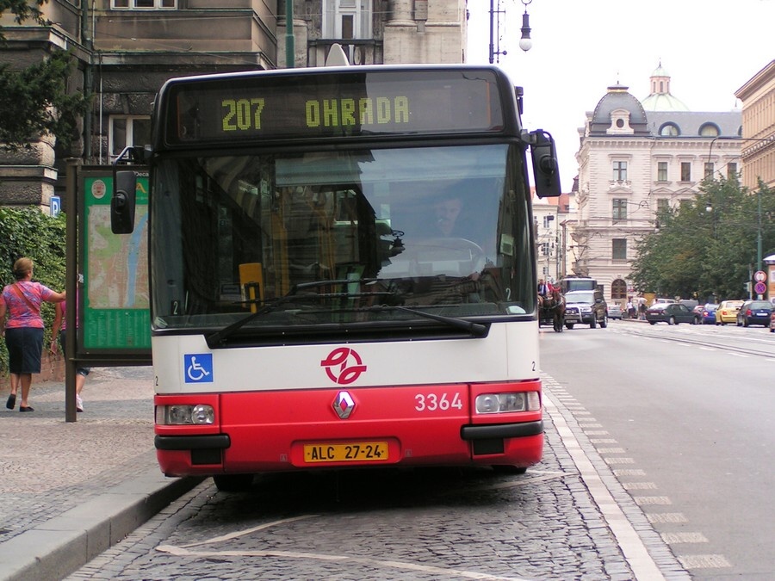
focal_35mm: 95
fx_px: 2127
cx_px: 388
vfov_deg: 15.6
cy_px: 290
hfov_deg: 20.7
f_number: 3.5
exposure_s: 1/320
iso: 50
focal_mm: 14.5
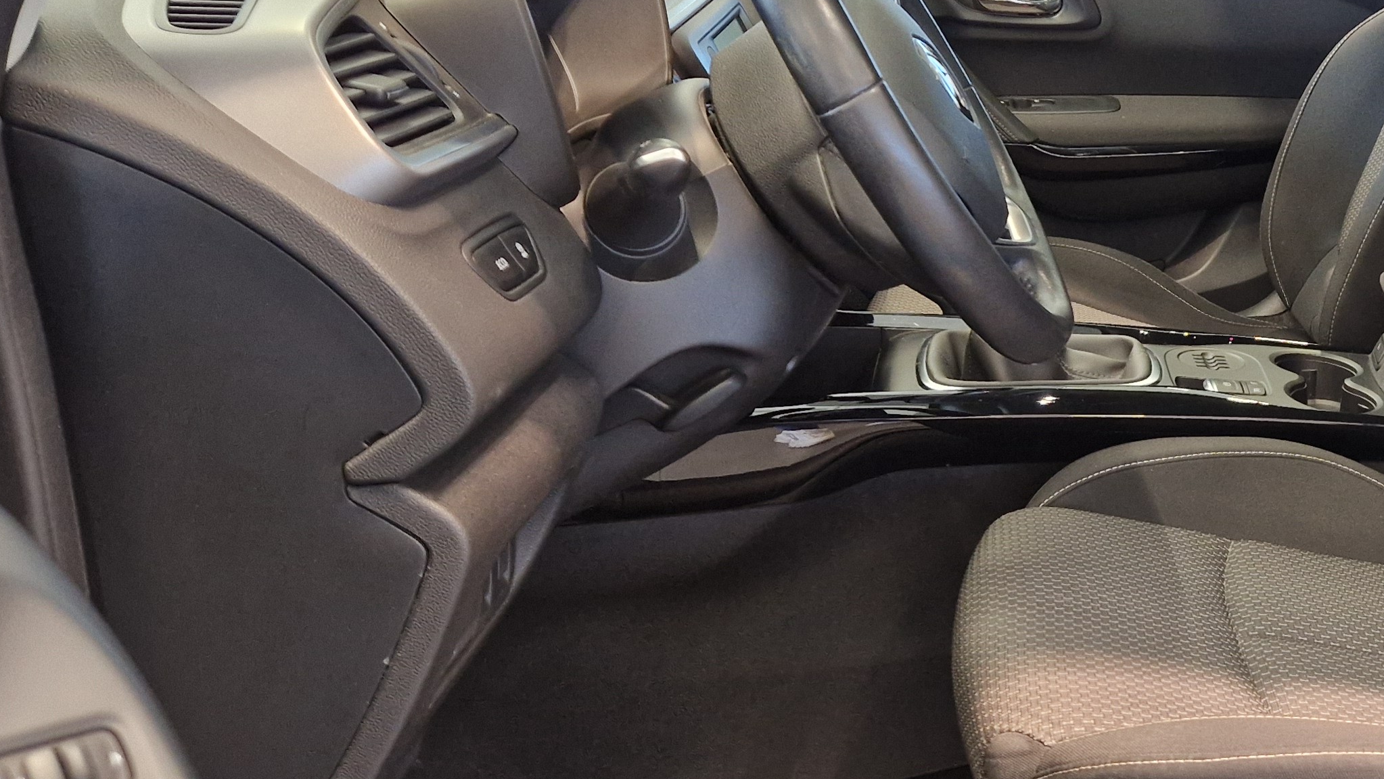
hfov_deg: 38.3
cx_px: 1326
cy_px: 309
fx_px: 1798
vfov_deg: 24.4
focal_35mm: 49
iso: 250
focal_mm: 5.4
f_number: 1.8
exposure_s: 1/100
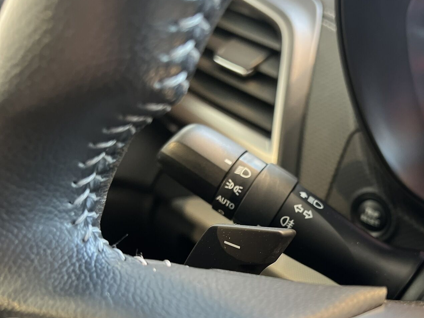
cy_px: 194
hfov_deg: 51.6
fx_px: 429
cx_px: 285
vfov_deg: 40.5
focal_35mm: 35
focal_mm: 5.7
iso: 400
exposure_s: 1/33
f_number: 1.5
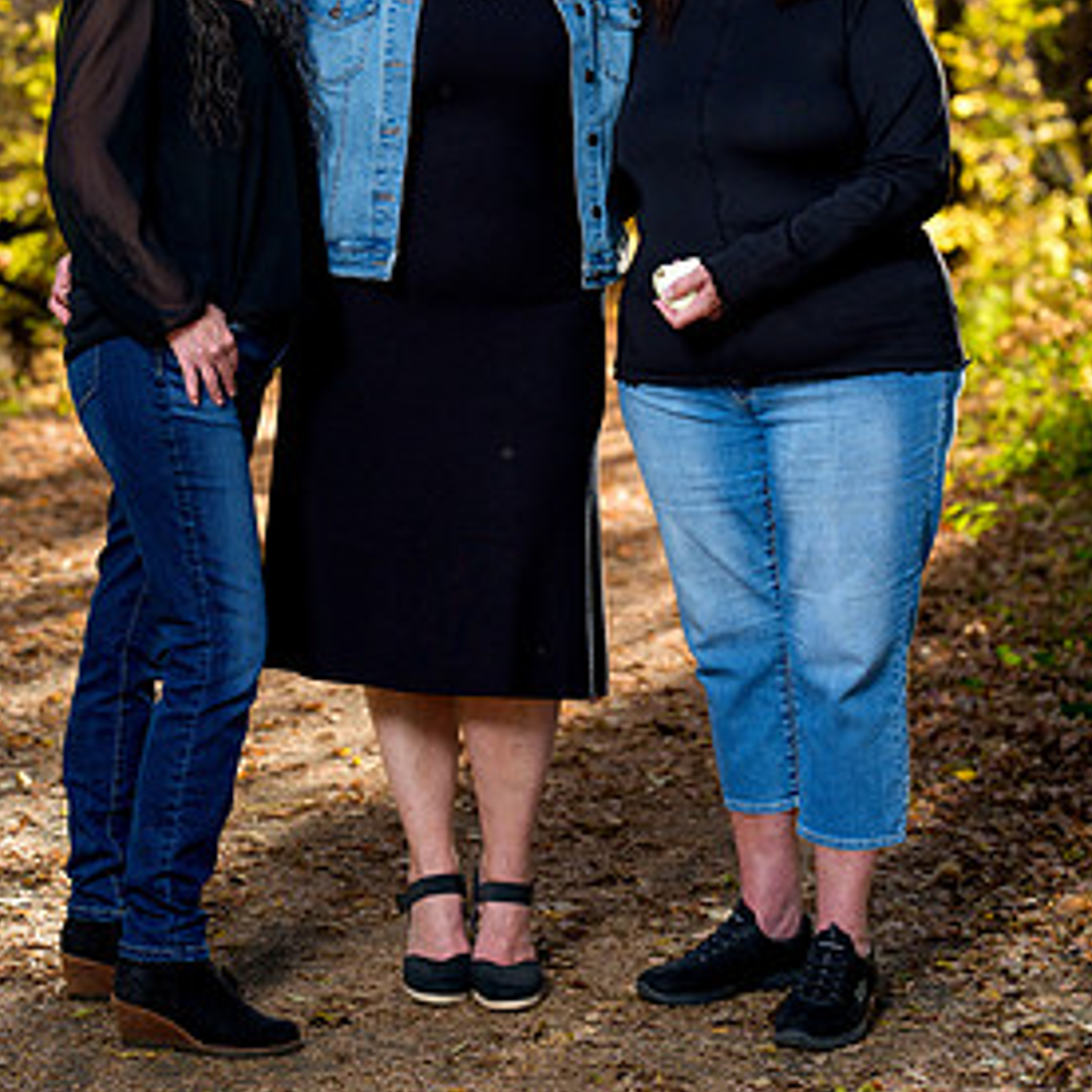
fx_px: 3855
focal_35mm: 108
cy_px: 309
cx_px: 514
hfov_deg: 16.1
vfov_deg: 16.1
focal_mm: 78
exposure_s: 1/160
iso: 400
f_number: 3.5
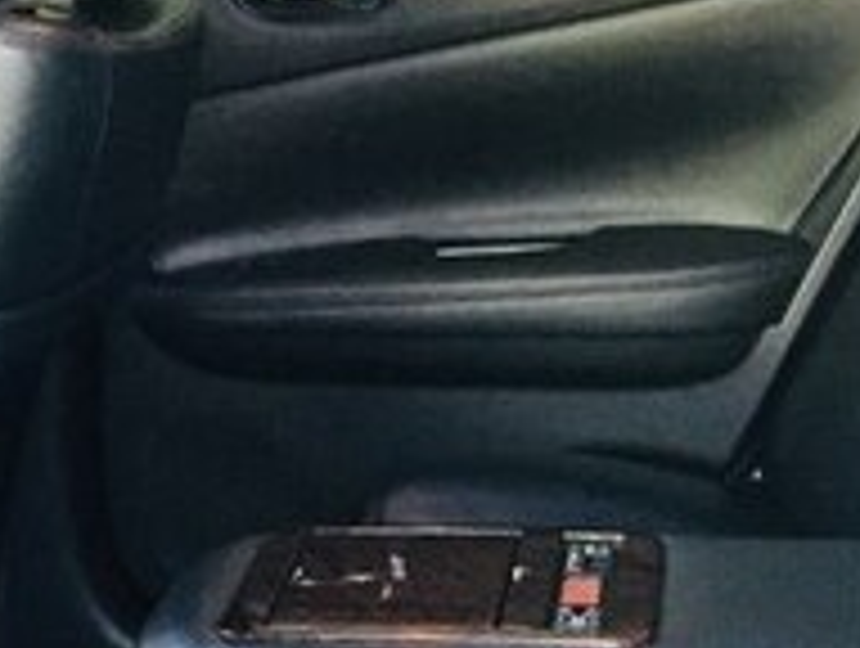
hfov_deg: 19.5
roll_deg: +3.7
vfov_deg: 14.4
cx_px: 590
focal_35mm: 100
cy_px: 763
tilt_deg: -22.5
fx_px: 2489
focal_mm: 4.15
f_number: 2.2
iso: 320
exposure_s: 1/33
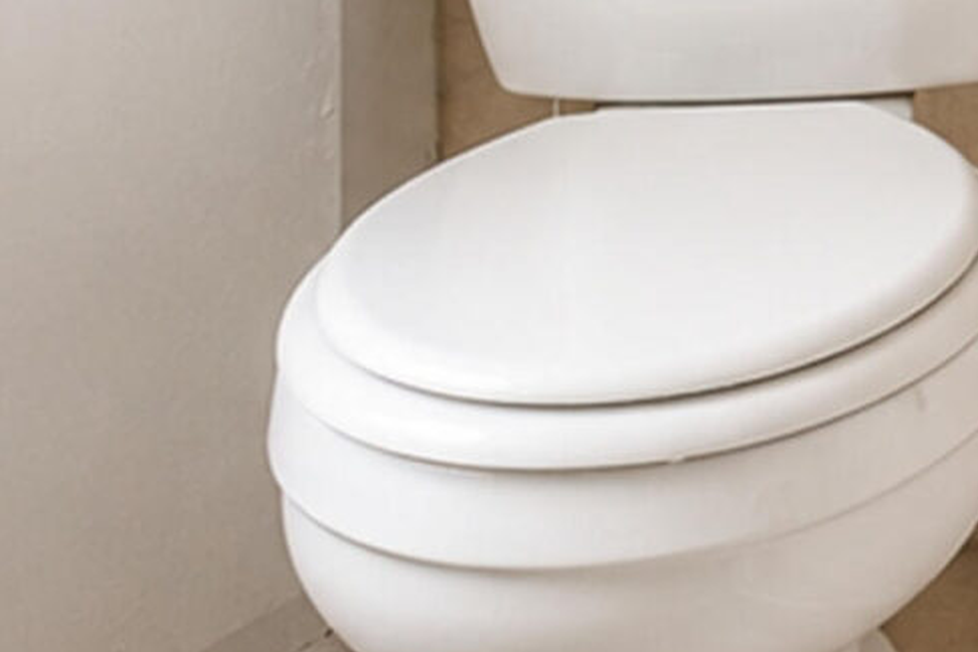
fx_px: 2146
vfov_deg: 14.7
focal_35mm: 79
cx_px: 1558
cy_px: -587
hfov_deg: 20.9
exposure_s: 1/60
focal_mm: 10
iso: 2000
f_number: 6.4
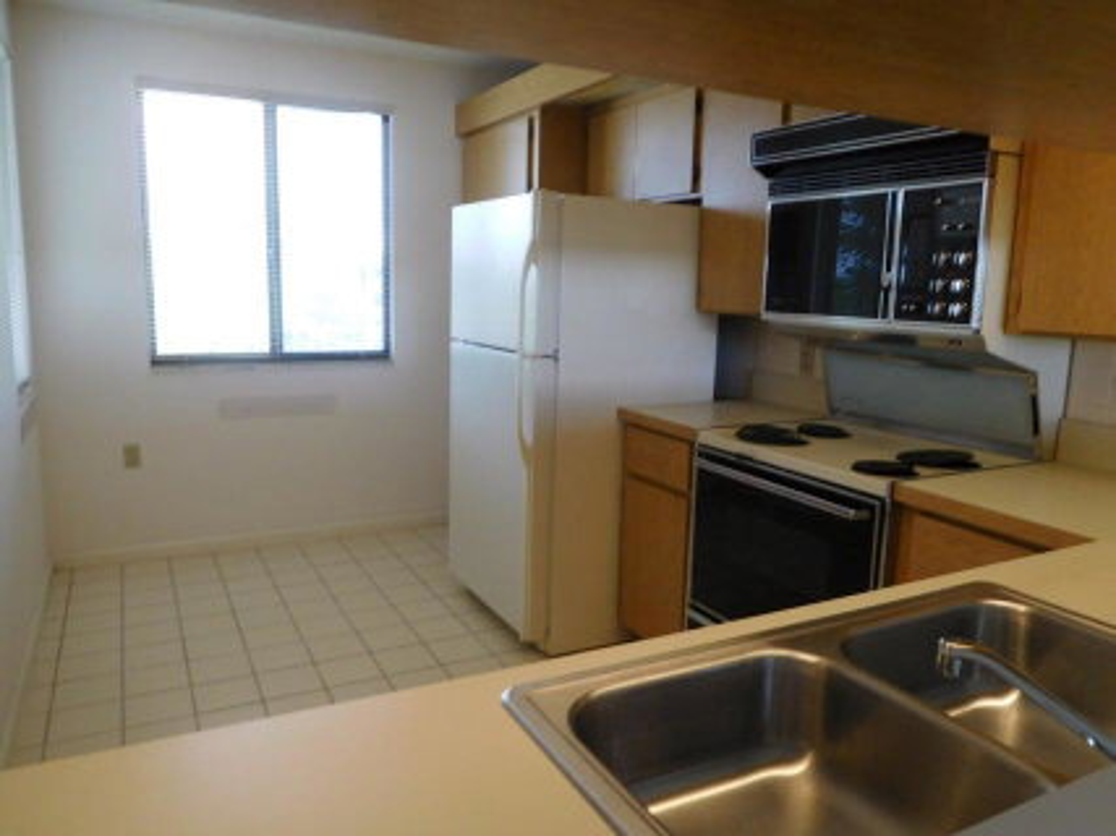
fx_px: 806
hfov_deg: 69.4
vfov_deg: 54.9
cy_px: 418
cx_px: 558
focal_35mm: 25
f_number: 3.4
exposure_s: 1/30
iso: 125
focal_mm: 4.5
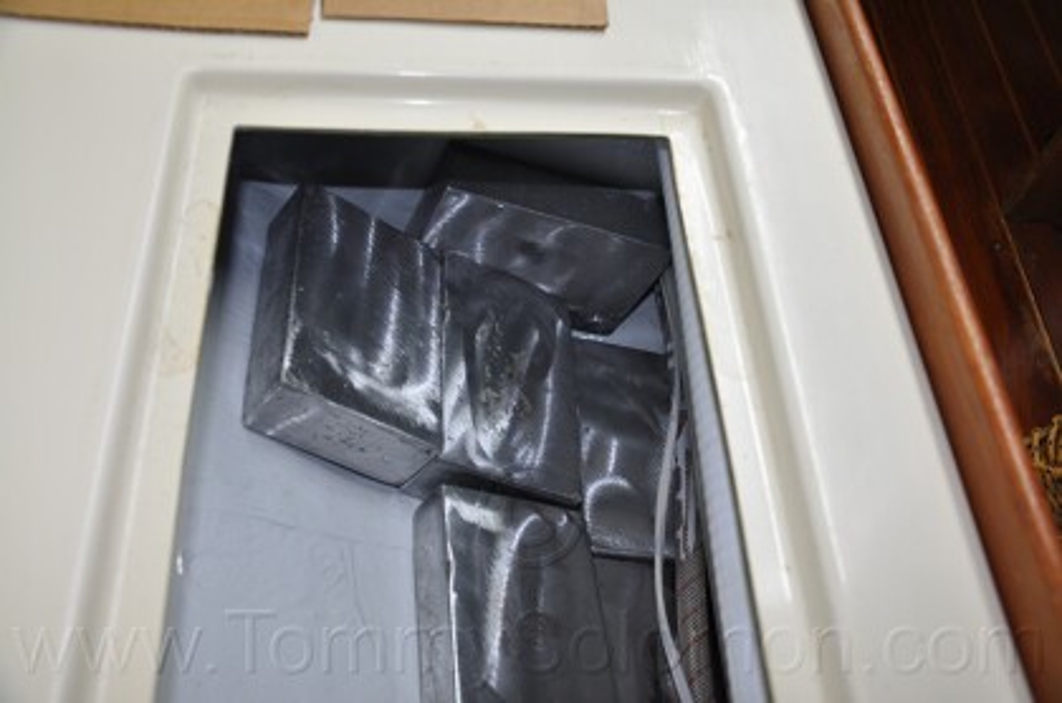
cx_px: 531
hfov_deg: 57.3
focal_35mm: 33
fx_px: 971
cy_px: 352
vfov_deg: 39.8
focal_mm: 22
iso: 560
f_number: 3.8
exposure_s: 1/125
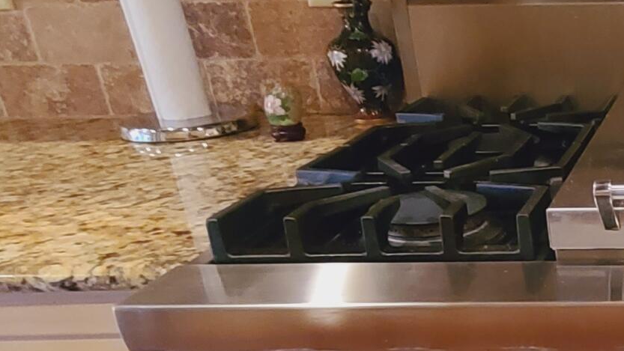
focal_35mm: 51
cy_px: 371
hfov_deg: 33.4
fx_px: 844
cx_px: 739
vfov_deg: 22.4
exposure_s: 1/24
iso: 1000
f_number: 2.2
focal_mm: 2.2
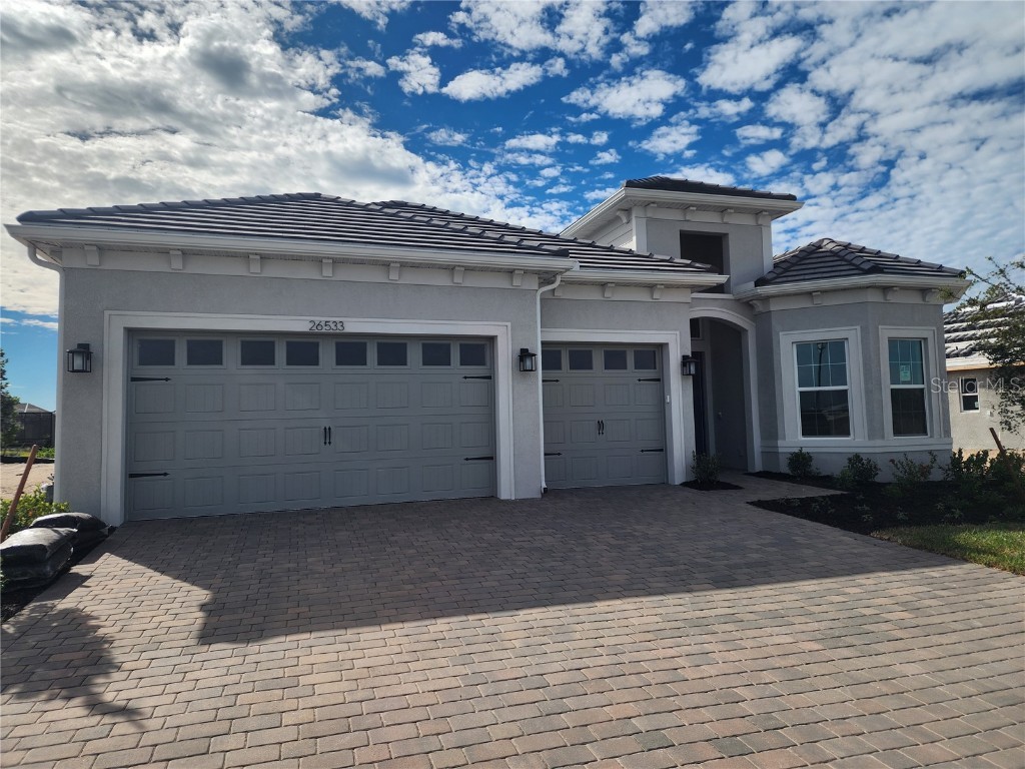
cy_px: 384
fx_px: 681
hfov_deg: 73.9
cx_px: 512
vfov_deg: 58.9
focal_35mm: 23
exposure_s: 1/2664
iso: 12
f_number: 1.8
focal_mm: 6.4
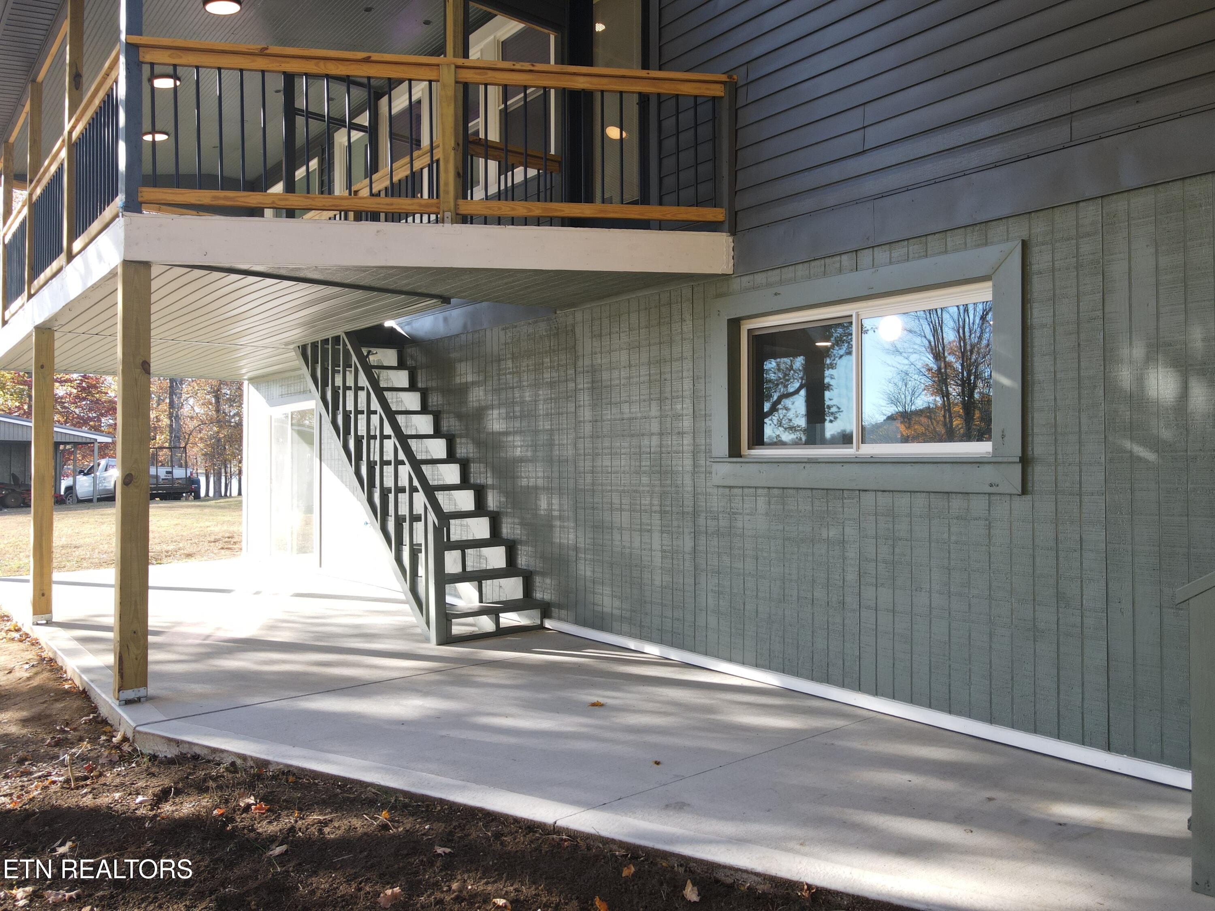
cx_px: 608
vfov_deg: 56.8
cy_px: 456
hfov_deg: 71.6
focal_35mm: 24
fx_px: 842
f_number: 2.8
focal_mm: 4.5
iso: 100
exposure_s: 1/80
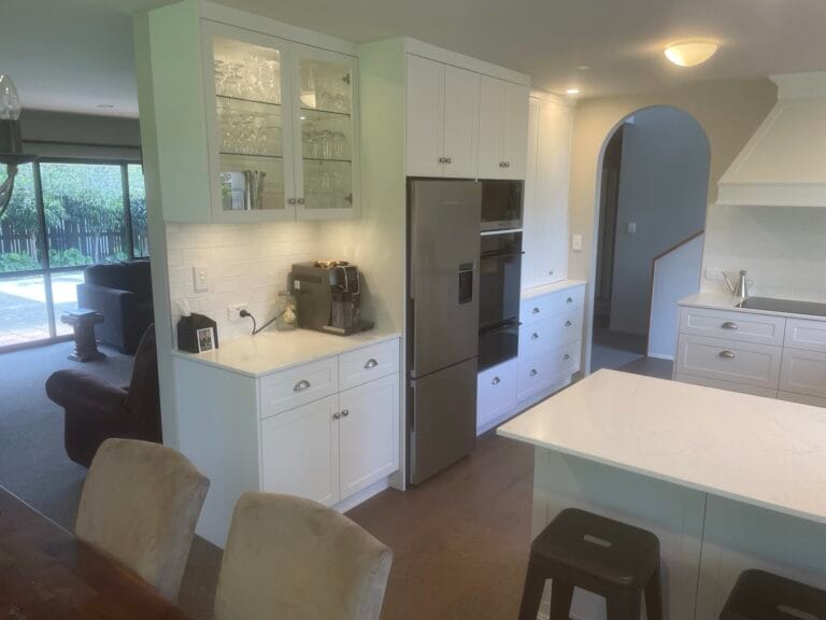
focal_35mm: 26
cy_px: 310
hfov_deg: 67.3
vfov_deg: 53.1
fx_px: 620
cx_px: 413
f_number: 1.6
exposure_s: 1/100
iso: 80
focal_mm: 4.2
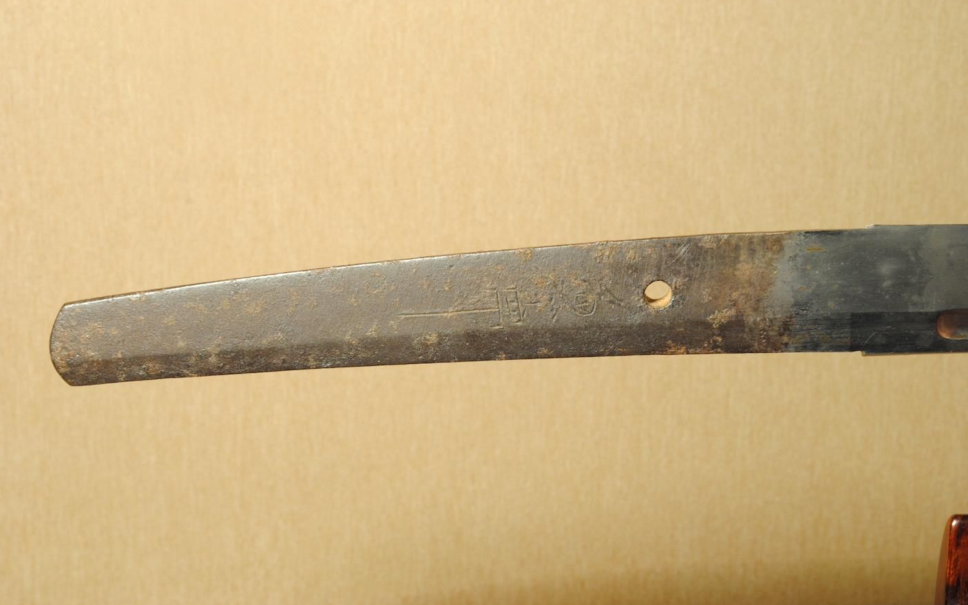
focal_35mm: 89
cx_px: 484
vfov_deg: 14.7
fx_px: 2348
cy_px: 296
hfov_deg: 23.3
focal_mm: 58
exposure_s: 1/2
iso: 400
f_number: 11
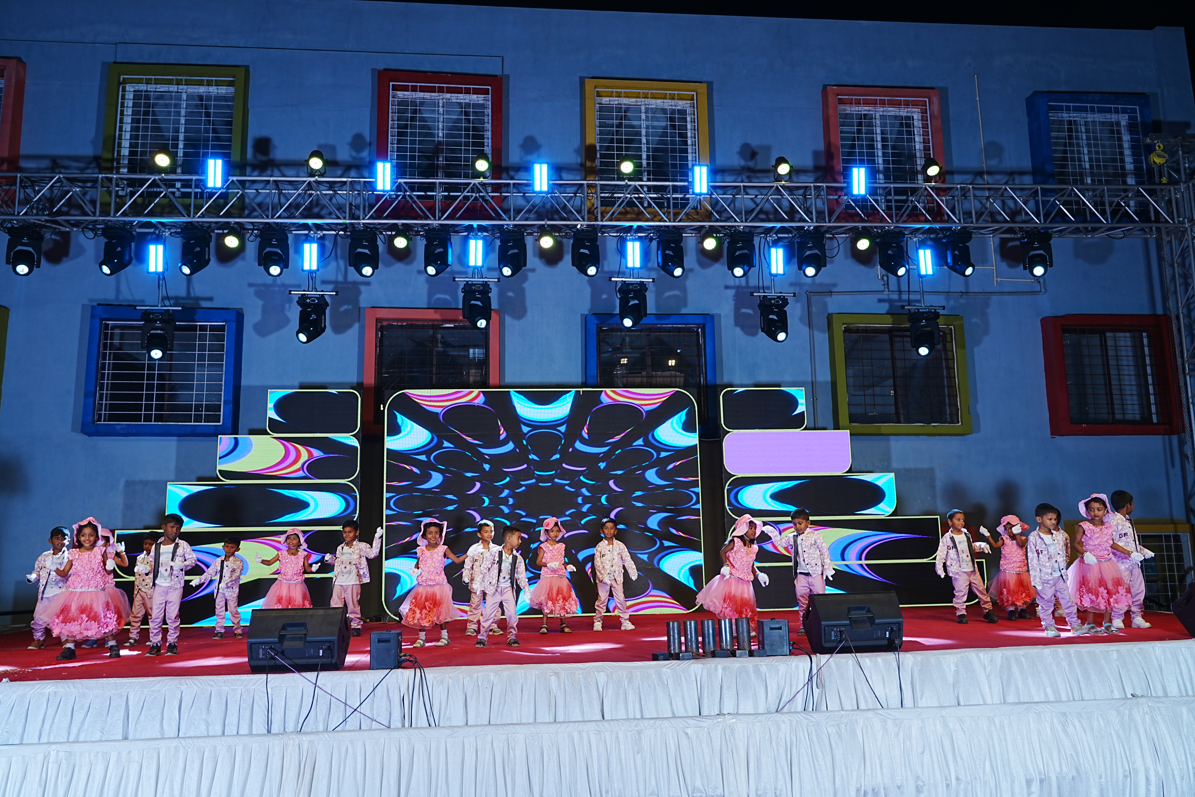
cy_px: 398
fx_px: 963
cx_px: 598
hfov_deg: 63.7
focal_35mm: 29
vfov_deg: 45.0
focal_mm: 29
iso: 200
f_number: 7.1
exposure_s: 1/125
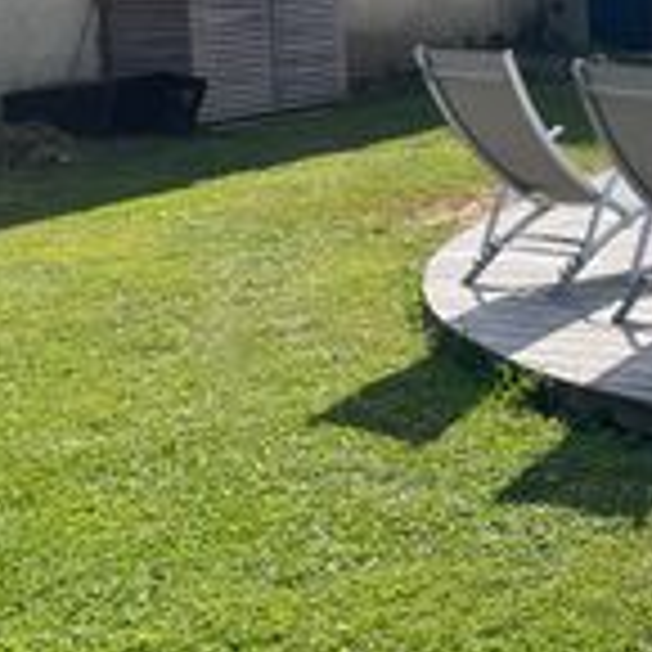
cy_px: 58
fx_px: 2024
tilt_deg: -5.4
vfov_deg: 18.0
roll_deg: +0.9
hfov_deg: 15.2
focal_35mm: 95
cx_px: 1250
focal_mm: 5.1
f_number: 1.6
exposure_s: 1/4149
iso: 50
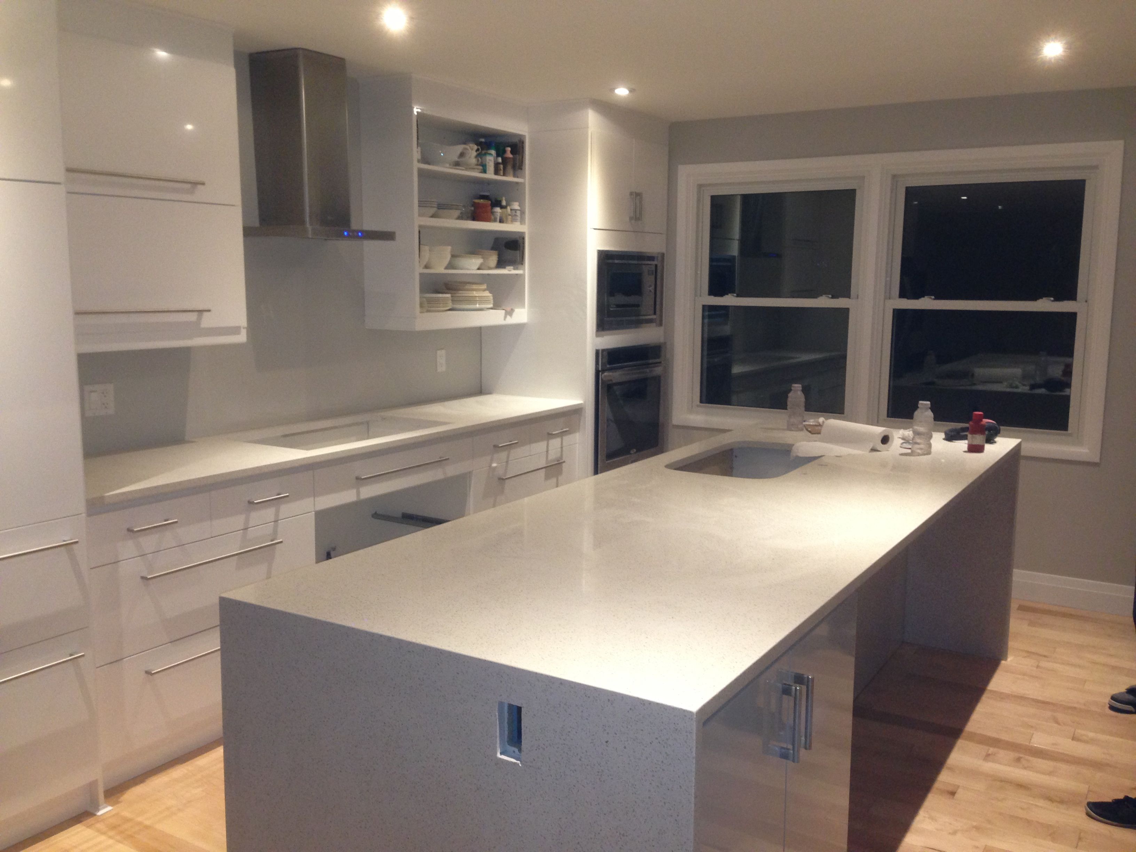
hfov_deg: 55.4
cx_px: 568
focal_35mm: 33
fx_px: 1083
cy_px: 426
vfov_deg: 42.9
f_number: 2.4
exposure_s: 1/20
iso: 160
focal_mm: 4.13
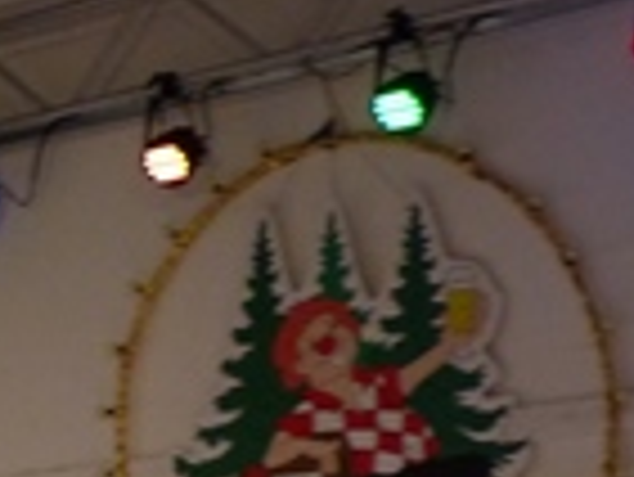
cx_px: -710
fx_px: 3153
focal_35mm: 172
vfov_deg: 8.6
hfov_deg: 10.4
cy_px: 446
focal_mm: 6.8
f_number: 2.8
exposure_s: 1/60
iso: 250
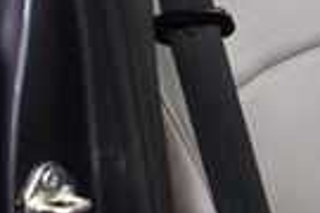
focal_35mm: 171
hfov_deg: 11.3
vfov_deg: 8.0
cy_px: -33
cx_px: 543
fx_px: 1520
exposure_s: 1/125
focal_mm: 18
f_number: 3.5
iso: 2000
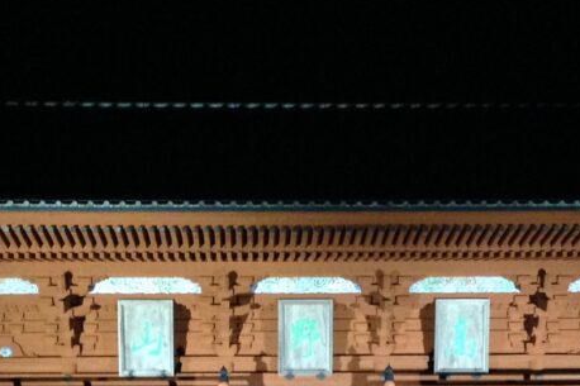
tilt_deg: +13.4
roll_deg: +1.6
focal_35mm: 90
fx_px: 1449
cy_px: 510
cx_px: 314
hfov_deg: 22.6
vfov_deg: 14.5
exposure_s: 1/15
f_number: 2.4
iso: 400
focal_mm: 4.12
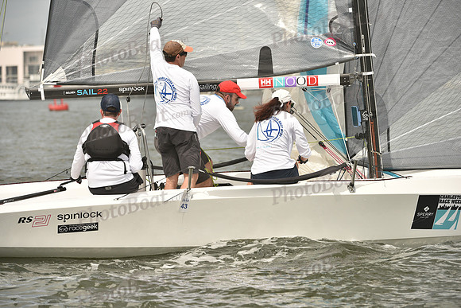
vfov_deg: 5.7
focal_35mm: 240
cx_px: 230
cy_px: 154
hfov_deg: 8.6
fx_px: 3074
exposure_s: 1/1250
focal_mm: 240
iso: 320
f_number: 7.1
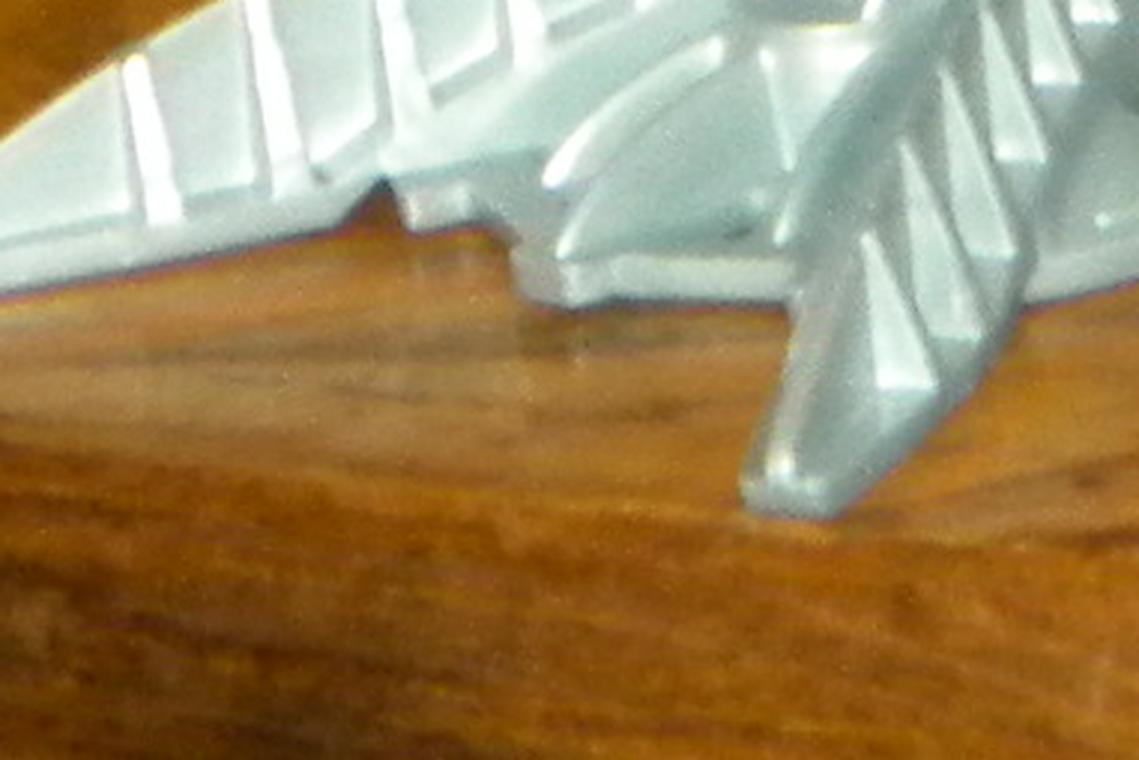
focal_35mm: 588
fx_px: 18602
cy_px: -943
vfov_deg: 2.3
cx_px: 1641
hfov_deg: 3.5
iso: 400
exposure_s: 1/30
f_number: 4.5
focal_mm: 15.1
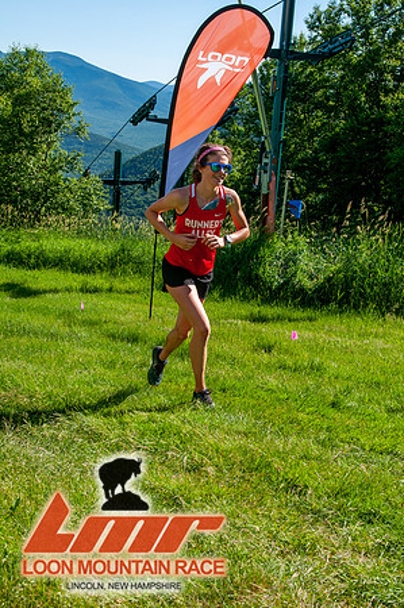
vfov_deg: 38.9
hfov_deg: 26.4
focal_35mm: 51
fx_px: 860
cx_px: 202
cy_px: 304
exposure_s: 1/400
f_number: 8
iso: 200
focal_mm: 34
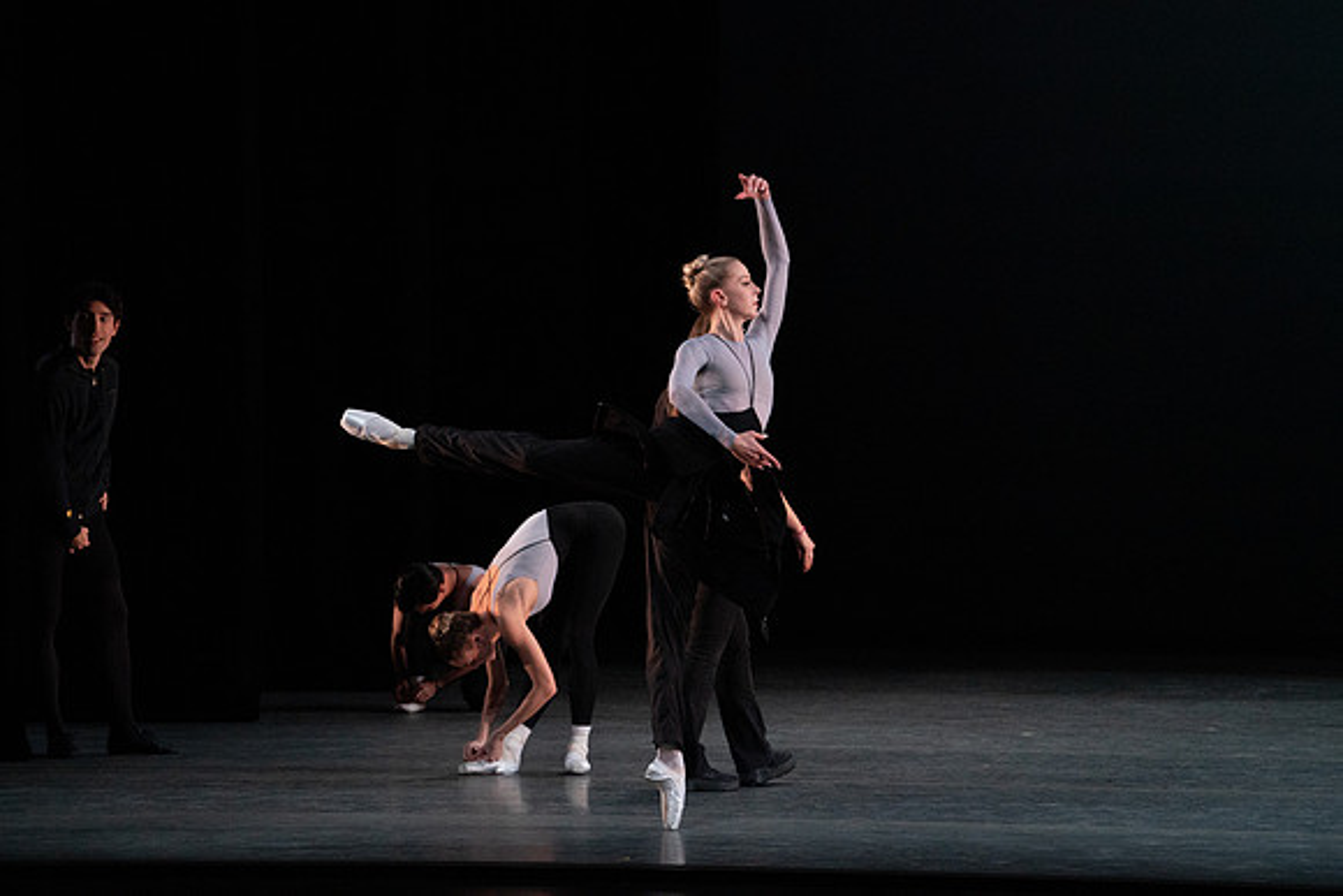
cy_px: 448
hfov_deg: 10.3
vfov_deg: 6.9
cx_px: 672
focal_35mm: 200
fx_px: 7463
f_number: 8
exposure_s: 1/500
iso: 12800
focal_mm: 200
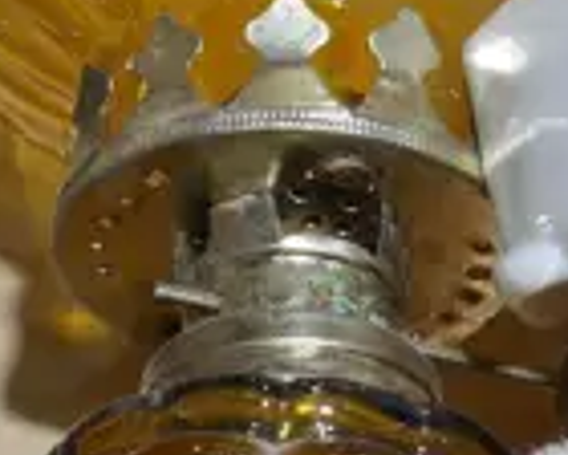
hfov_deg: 9.0
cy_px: 39
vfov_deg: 7.2
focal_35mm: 215
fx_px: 3614
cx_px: 381
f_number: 4.5
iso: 250
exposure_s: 1/60
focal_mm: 15
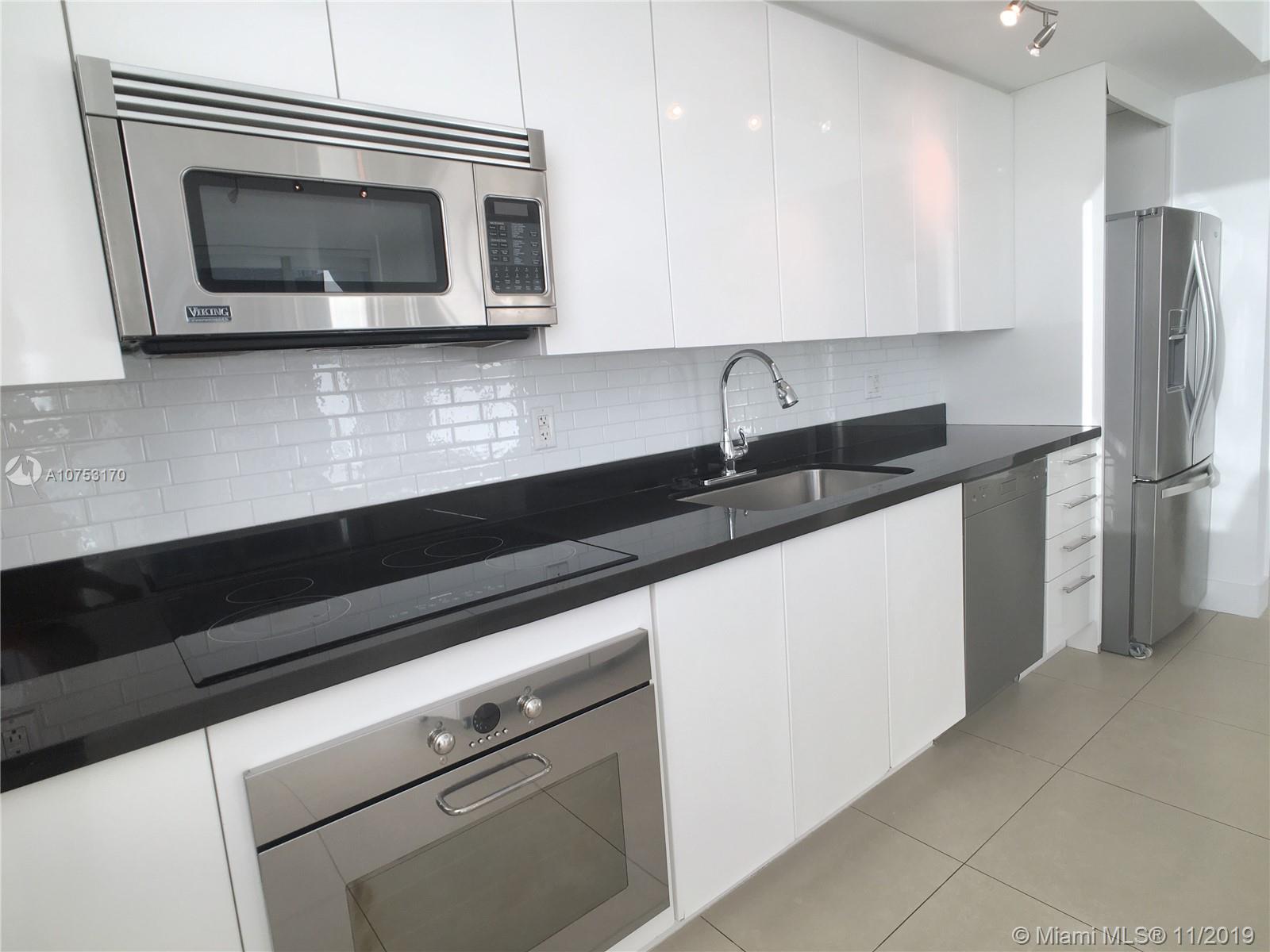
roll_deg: +4.0
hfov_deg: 61.7
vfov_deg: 48.2
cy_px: 476
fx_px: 1064
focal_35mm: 29
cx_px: 635
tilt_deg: -7.5
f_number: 2.2
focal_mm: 4.15
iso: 25
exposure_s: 1/227
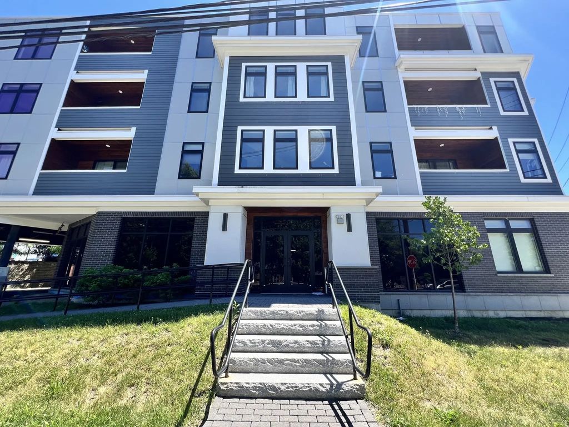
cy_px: 214
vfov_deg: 89.9
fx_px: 214
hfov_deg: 106.2
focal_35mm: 13
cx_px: 284
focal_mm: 1.57
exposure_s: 1/407
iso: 32
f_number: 1.8
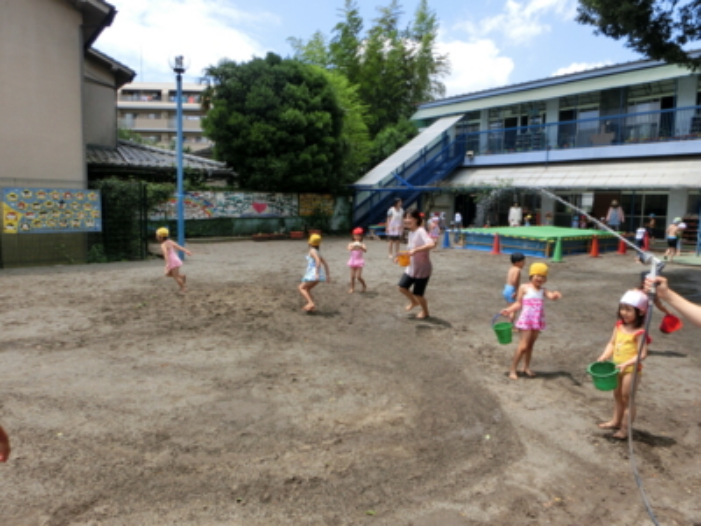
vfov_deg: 56.8
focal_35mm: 24
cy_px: 263
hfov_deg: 71.6
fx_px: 486
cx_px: 350
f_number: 3
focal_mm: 4.24
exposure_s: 1/640
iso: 80
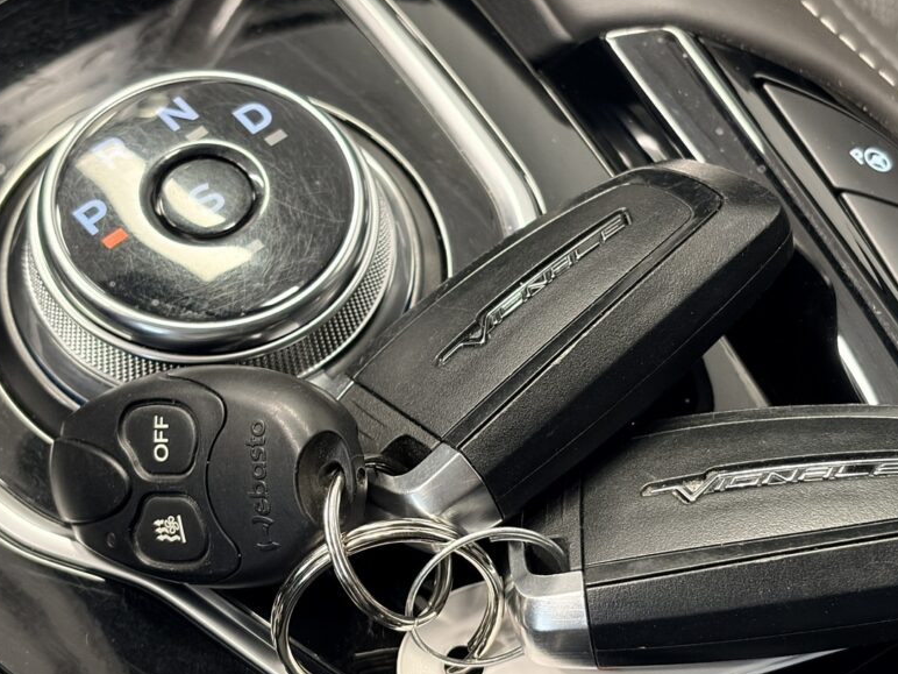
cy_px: 402
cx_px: 523
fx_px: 1790
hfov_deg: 28.1
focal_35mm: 69
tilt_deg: -63.8
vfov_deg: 21.3
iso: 320
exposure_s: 1/33
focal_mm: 5.96
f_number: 1.6
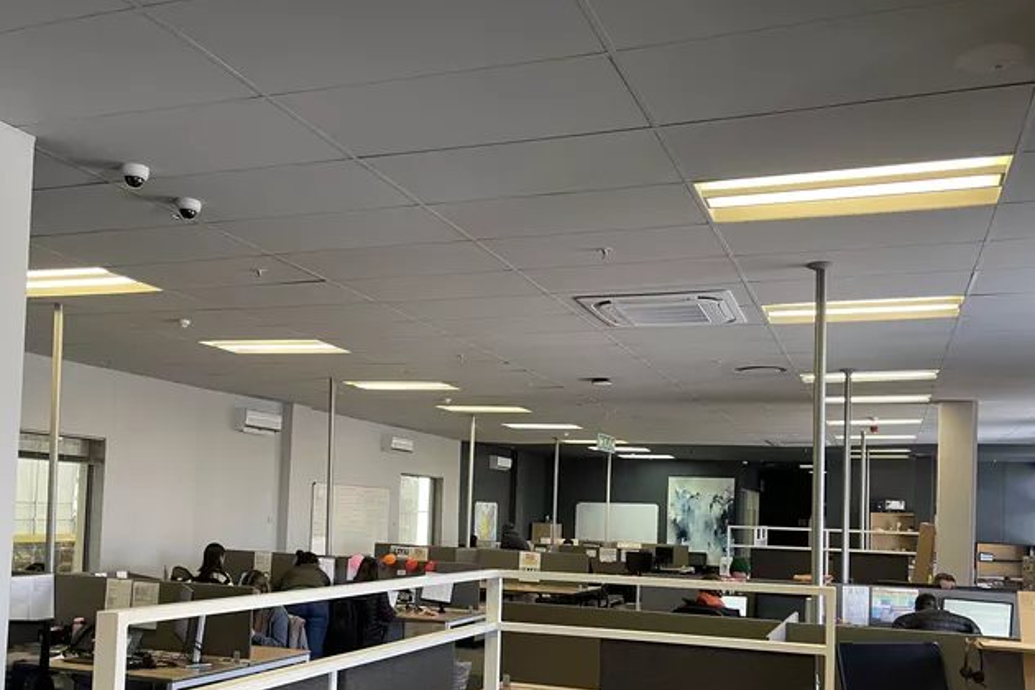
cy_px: 480
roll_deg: -4.6
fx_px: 949
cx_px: 524
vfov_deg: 39.3
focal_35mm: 33
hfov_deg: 57.2
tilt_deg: +1.9
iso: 100
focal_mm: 5.1
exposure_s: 1/50
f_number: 1.6
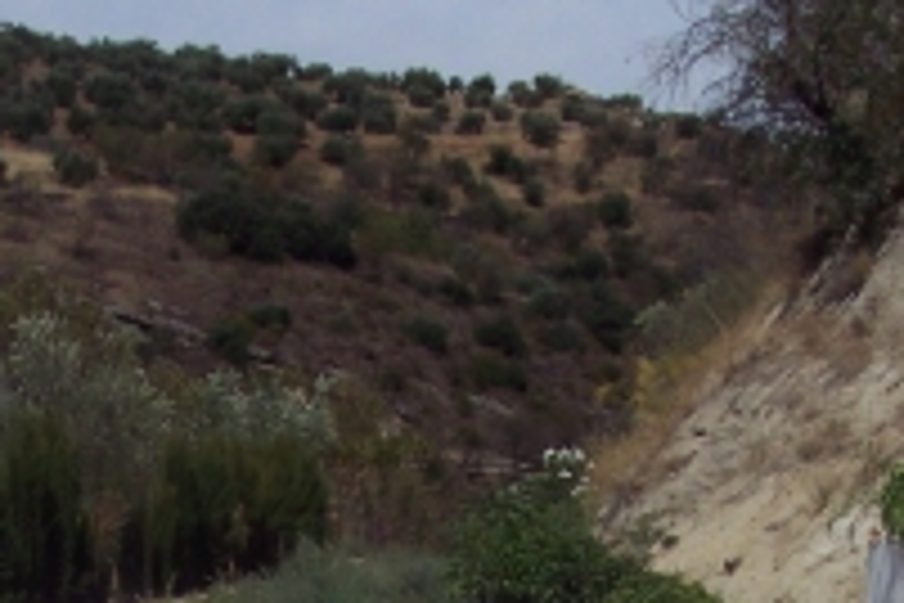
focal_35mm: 126
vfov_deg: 10.4
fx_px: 3164
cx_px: 319
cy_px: 997
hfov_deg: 16.2
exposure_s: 1/1000
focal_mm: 8
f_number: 4.8
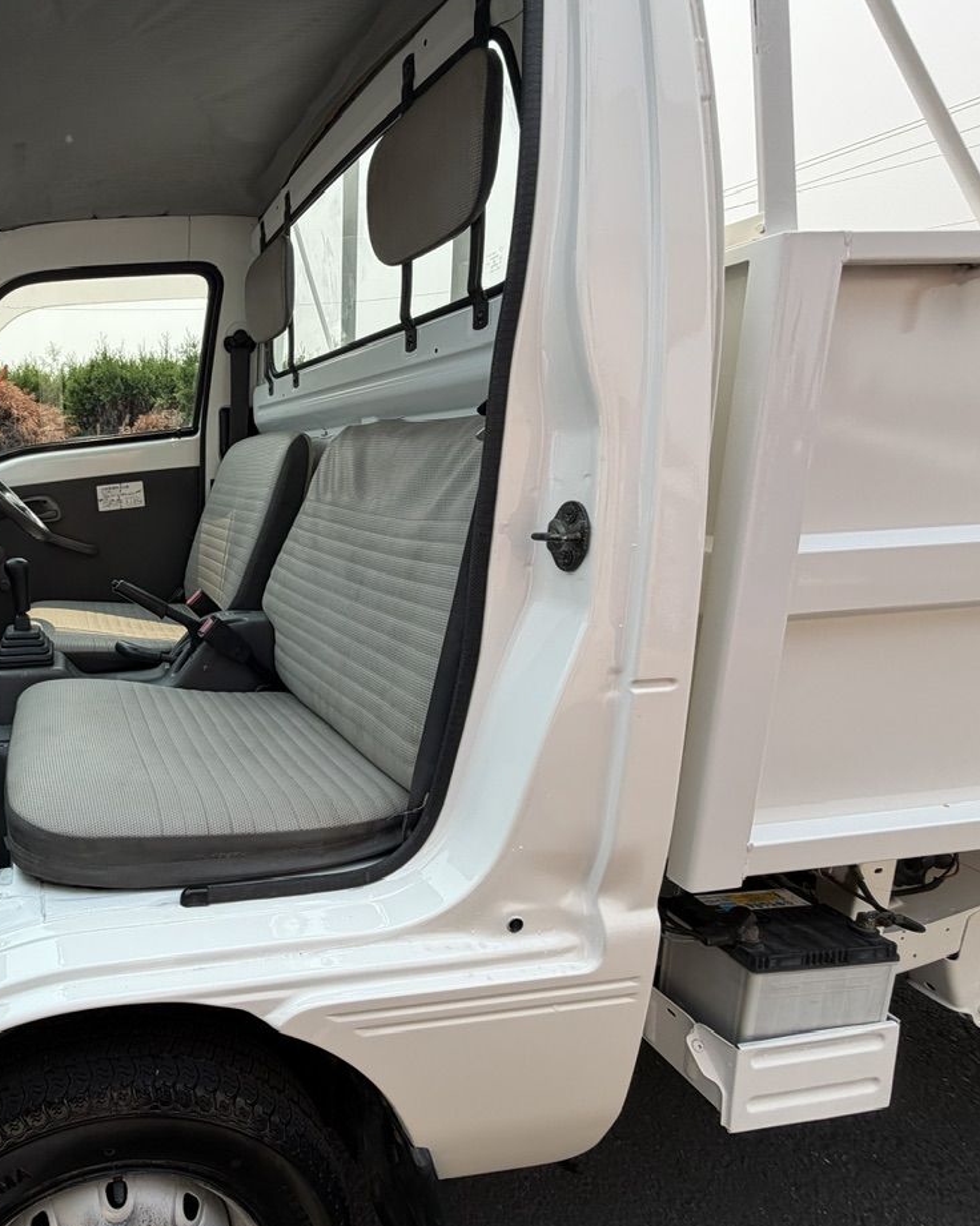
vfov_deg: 83.3
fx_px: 689
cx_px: 129
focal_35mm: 19
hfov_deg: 61.6
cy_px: 607
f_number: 2.2
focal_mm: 2.22
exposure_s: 1/770
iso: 40
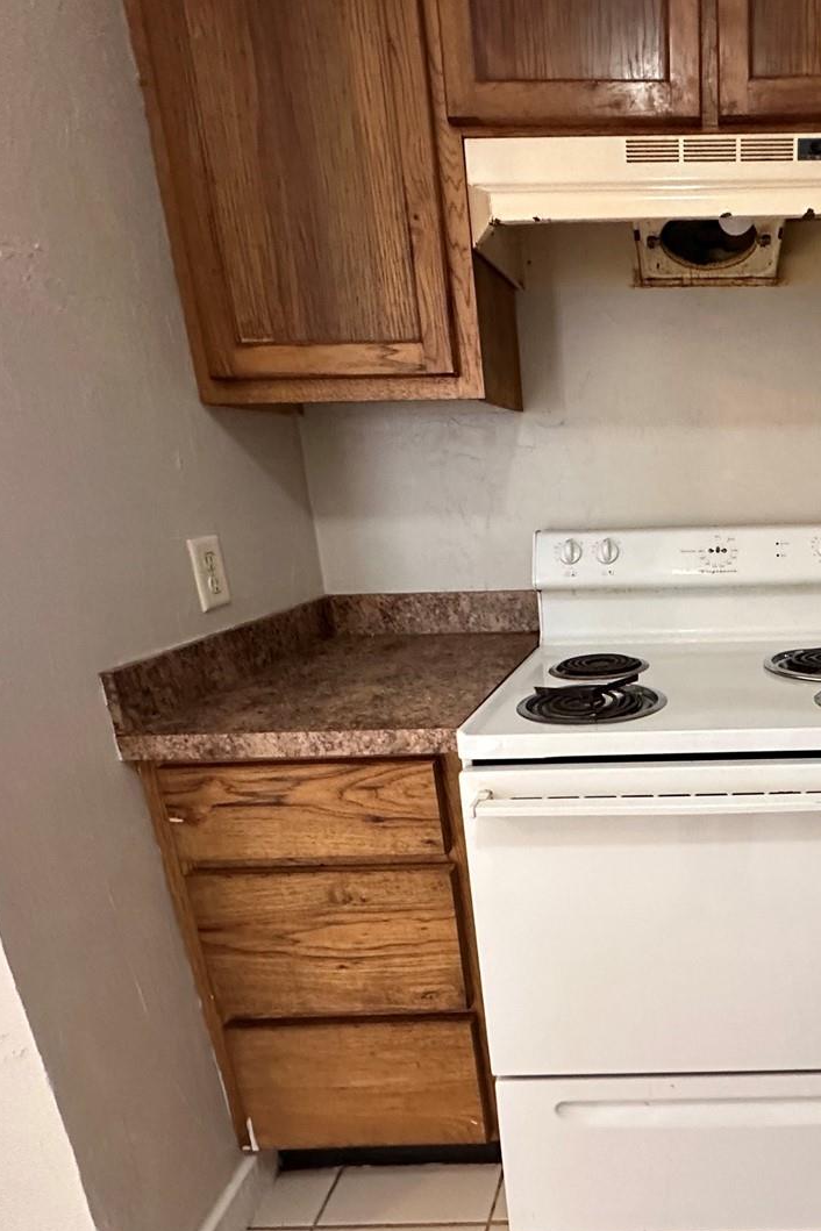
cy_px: 678
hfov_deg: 52.1
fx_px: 753
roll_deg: +1.6
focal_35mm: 22
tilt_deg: -16.2
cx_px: 700
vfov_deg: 78.4
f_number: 2.2
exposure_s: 1/60
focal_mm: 2.22
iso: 640
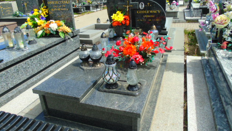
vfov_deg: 41.4
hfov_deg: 67.9
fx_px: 172
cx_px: 118
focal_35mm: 28
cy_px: 60
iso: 80
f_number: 3.4
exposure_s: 1/800
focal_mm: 4.4
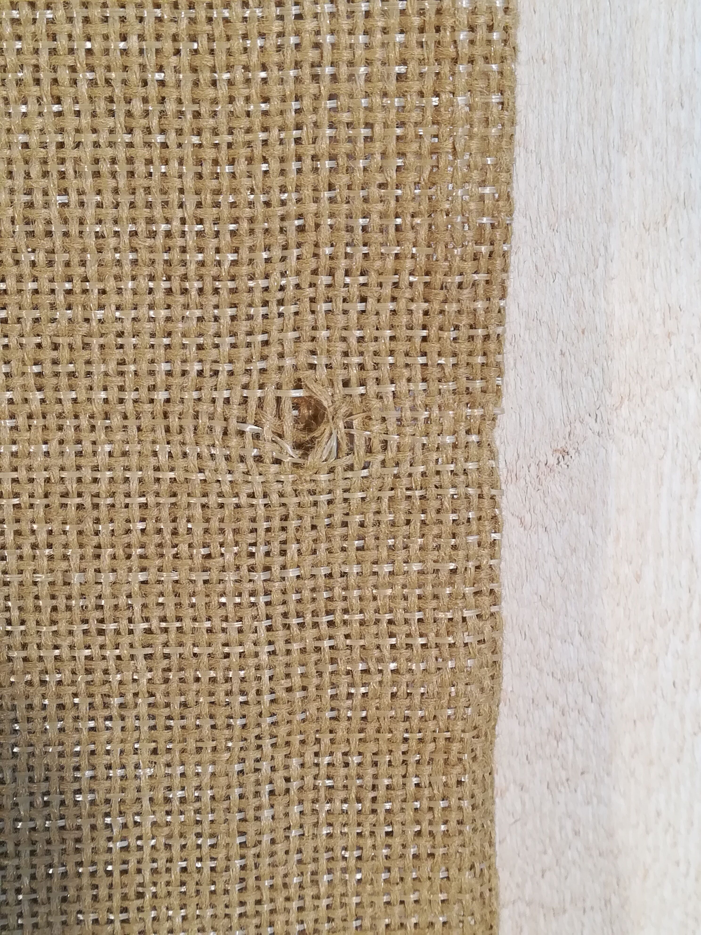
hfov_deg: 30.9
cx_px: 350
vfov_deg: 40.4
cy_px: 468
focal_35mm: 47
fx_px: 1269
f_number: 2.2
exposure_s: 1/100
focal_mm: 3.83
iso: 80
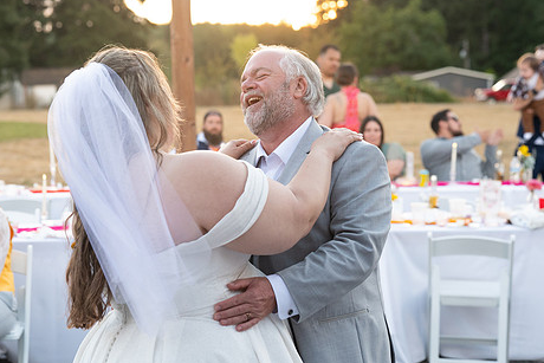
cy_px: 173
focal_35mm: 87
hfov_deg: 23.4
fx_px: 1315
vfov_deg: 15.7
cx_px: 235
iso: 1600
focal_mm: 69
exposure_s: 1/500
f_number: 4
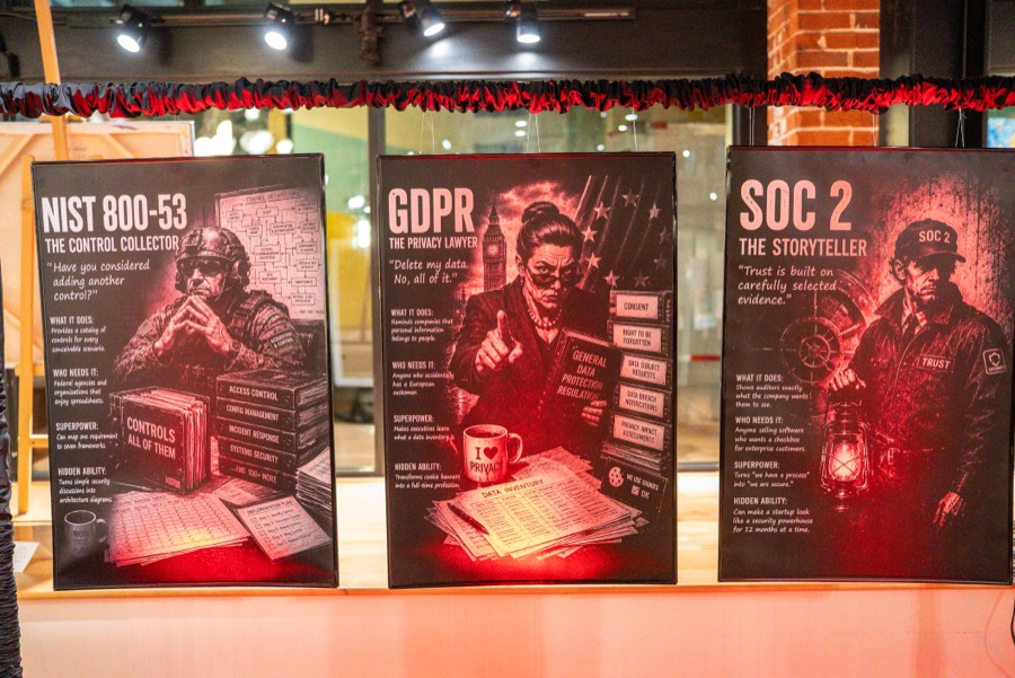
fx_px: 987
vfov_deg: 37.9
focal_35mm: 35
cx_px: 508
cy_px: 339
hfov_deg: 54.4
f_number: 2.2
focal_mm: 35
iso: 12800
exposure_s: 1/250
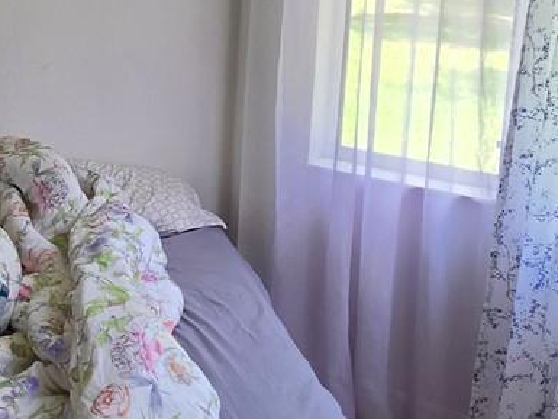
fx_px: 871
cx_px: 88
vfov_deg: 26.9
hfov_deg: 34.1
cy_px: 152
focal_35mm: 54
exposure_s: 1/359
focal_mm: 2.2
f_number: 1.9
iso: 125
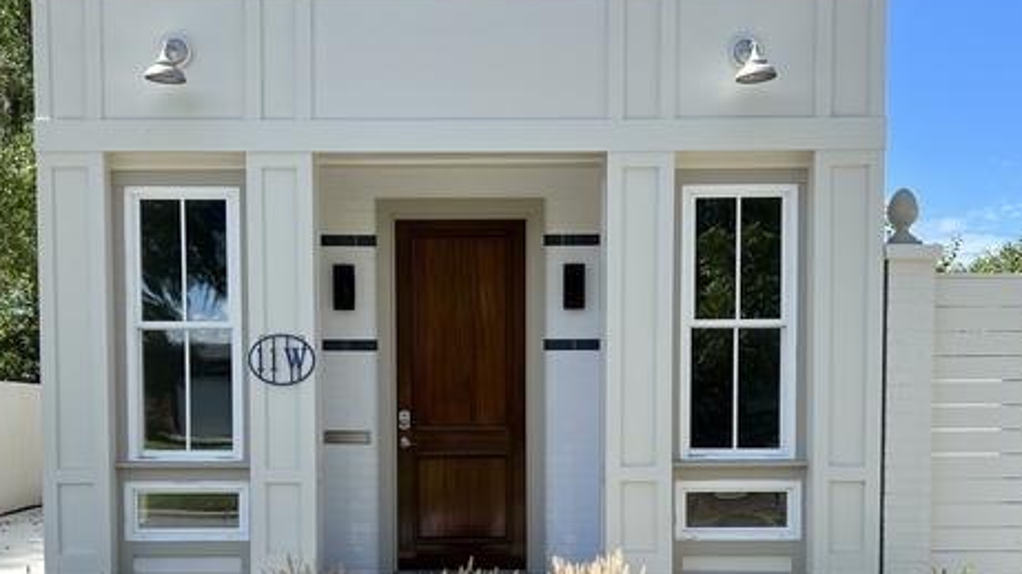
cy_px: 457
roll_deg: +1.1
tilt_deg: -0.1
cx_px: 464
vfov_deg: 28.4
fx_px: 1111
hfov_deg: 49.3
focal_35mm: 41
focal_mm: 5.7
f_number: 1.5
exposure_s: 1/1972
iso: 50
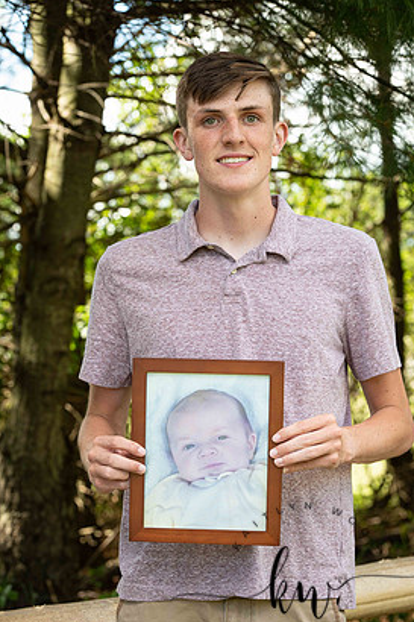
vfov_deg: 18.3
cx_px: 214
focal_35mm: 112
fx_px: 1933
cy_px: 340
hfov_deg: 12.2
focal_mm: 102
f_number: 6.3
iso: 400
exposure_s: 1/200
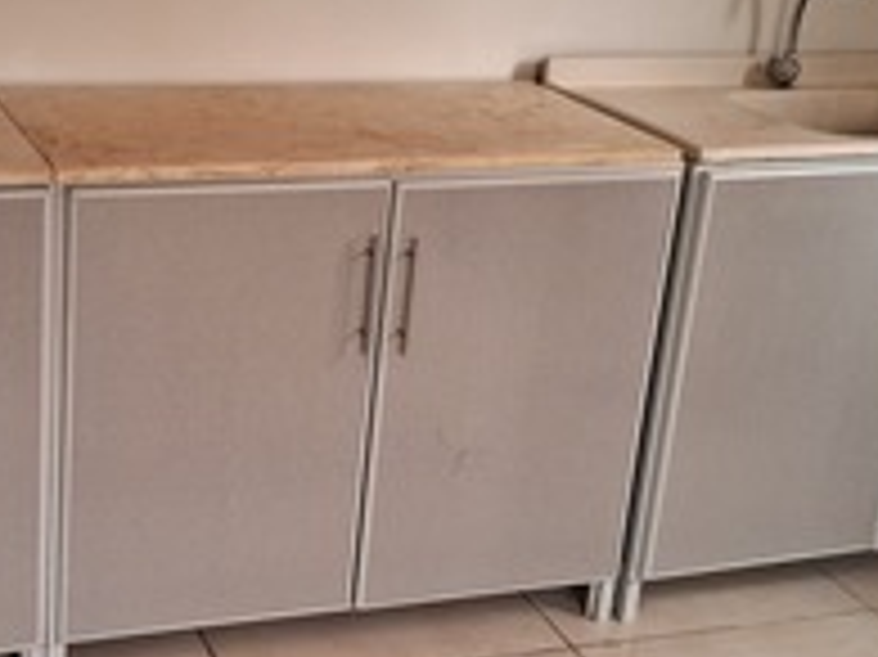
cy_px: 317
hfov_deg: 31.3
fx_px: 1546
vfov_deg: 24.0
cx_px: 245
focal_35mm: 61
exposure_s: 1/50
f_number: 1.8
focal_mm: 3.98
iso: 500
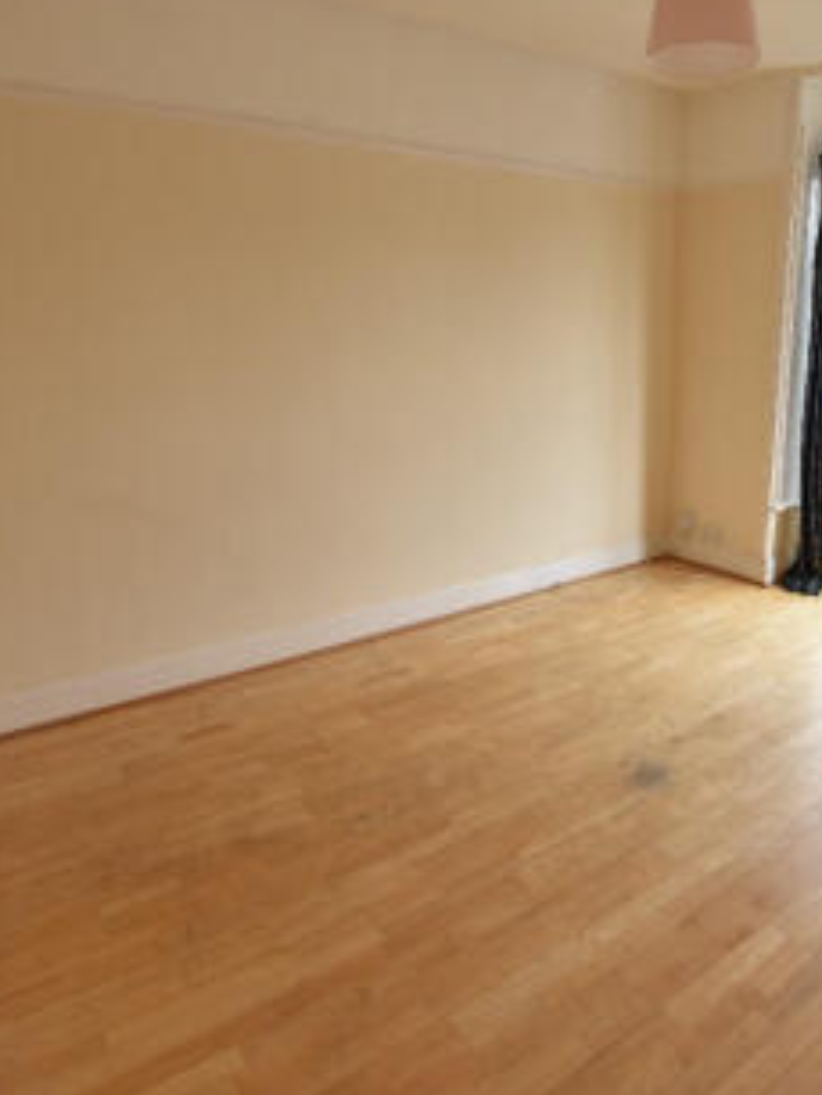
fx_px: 759
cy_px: 551
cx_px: 582
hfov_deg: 55.0
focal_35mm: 24
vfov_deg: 71.6
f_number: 6.3
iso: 400
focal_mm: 16
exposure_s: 1/160
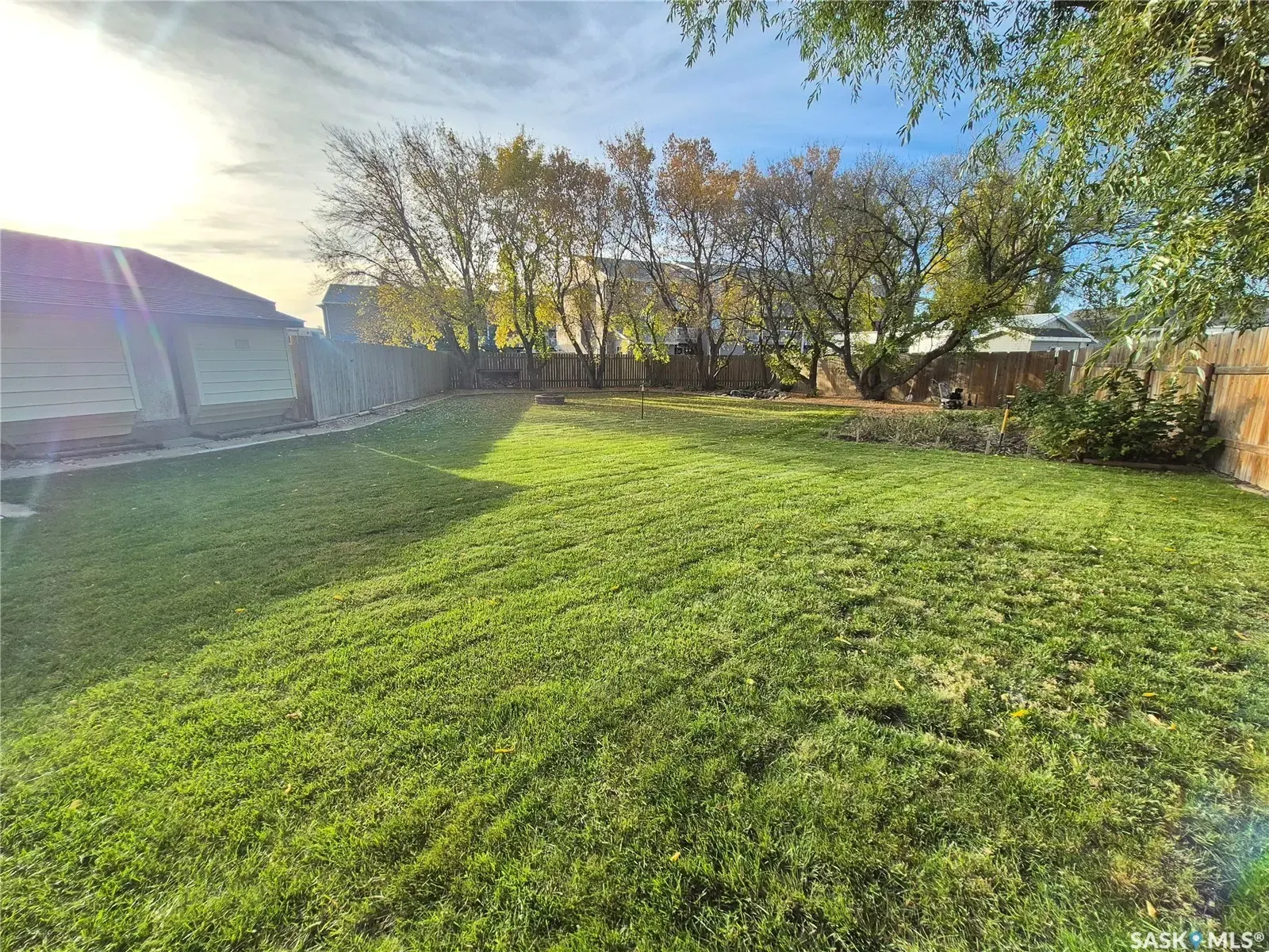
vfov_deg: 89.9
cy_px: 476
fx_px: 477
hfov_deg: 106.2
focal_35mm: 13
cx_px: 634
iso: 50
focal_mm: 1.74
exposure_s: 1/429
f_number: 2.2
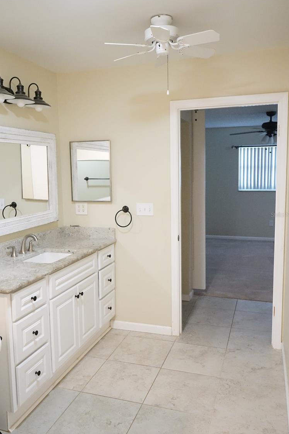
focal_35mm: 30
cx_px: 142
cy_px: 215
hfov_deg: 43.6
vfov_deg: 61.9
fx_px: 361
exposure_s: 1/50
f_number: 6.3
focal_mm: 28
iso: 6400
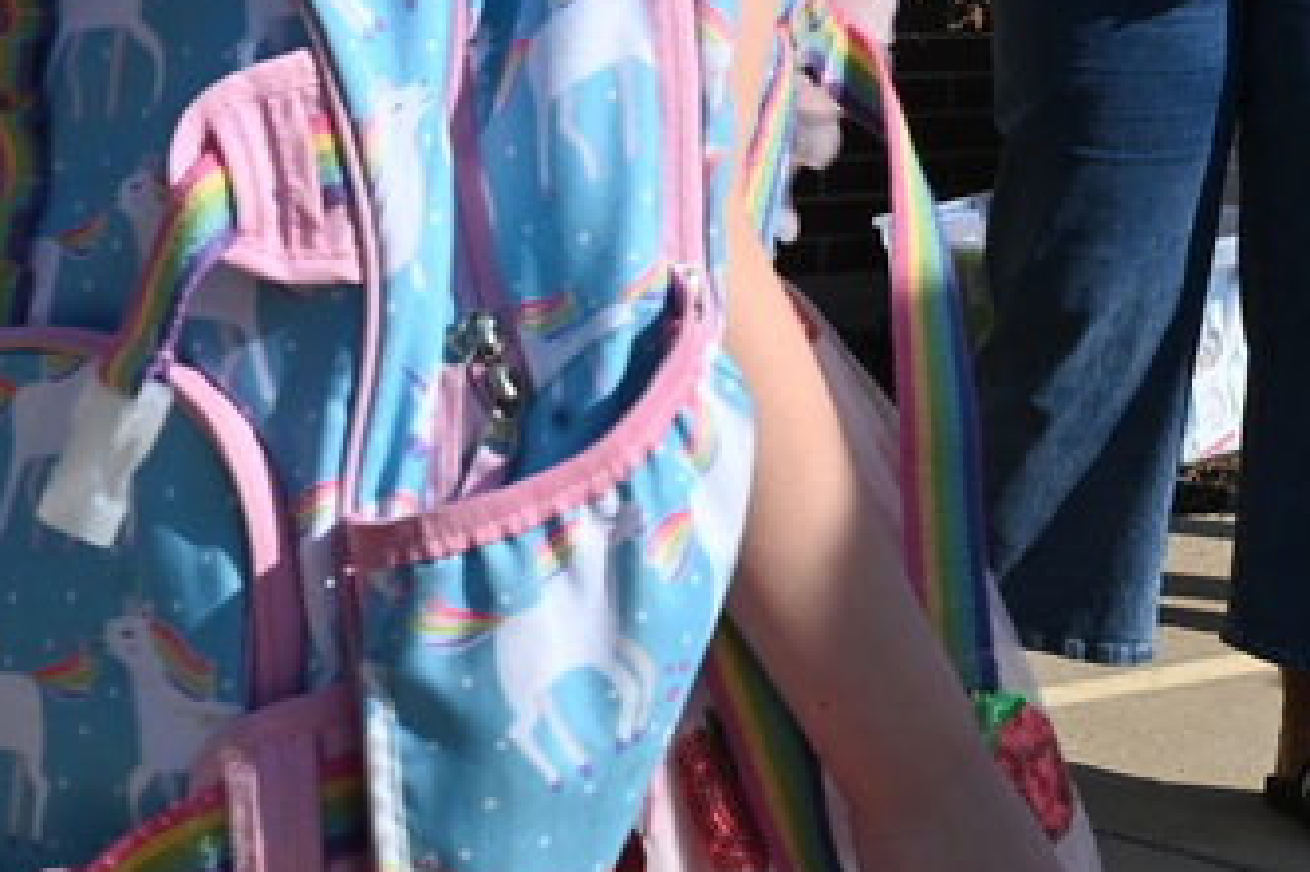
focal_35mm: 114
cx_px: 395
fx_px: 4146
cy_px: -385
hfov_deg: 17.9
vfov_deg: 11.6
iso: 800
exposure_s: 1/800
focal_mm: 37
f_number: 14
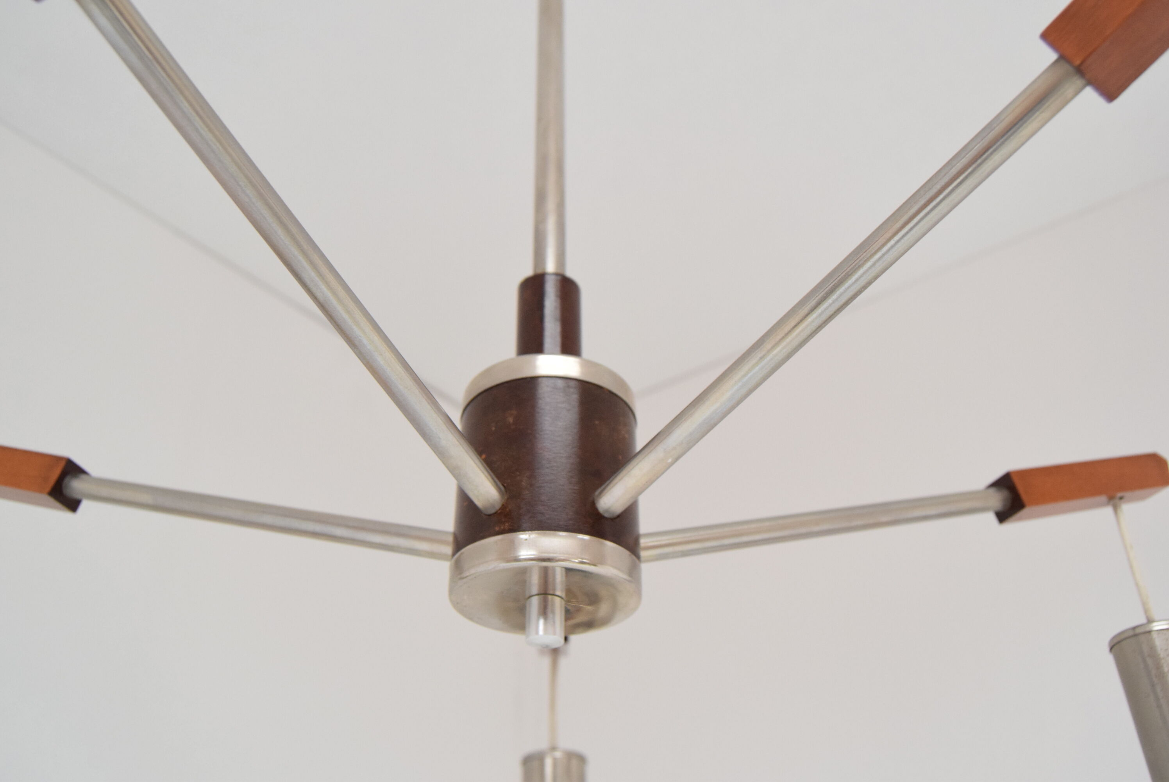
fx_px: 1072
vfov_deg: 40.0
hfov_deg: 57.2
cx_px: 584
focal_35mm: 33
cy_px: 391
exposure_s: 1/100
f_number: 5
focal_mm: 22
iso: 1600
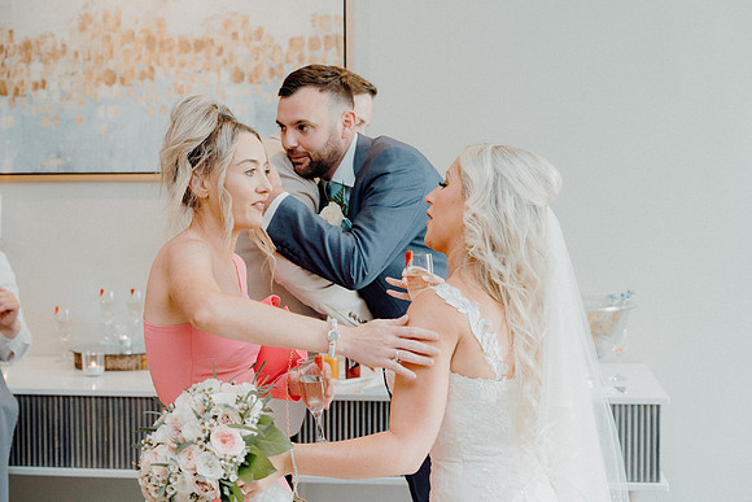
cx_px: 376
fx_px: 1128
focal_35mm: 54
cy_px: 251
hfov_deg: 36.9
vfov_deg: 25.1
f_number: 3.5
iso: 1600
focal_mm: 54
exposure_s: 1/200
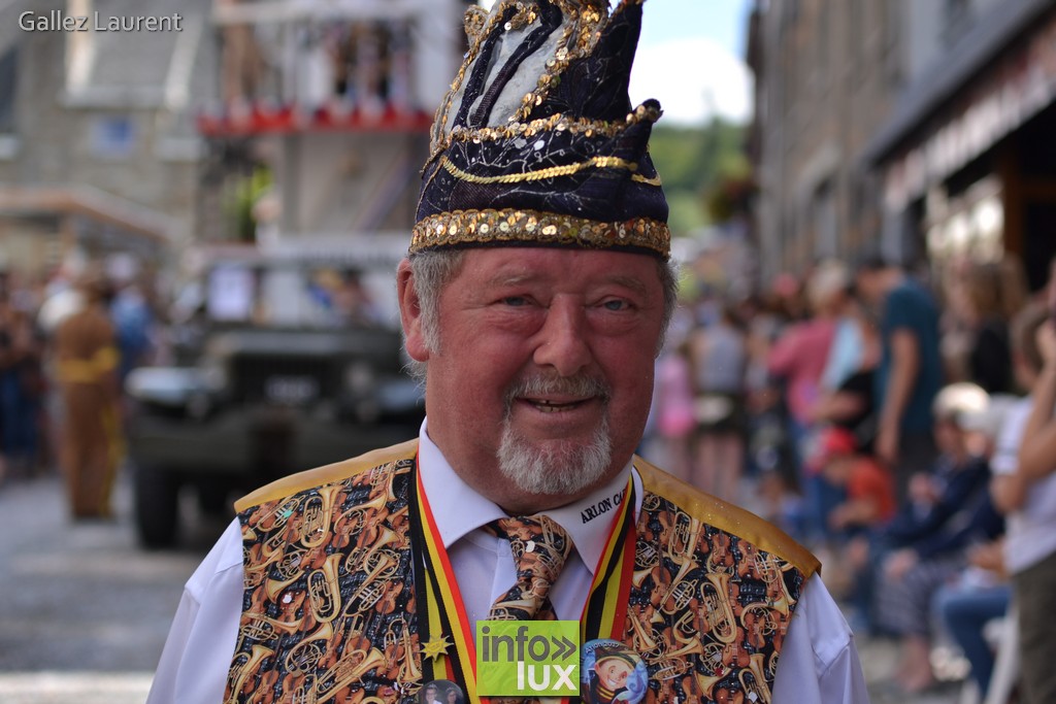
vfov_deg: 18.2
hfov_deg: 27.0
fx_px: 2200
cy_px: 352
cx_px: 528
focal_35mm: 75
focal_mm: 50
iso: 100
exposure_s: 1/640
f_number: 2.8
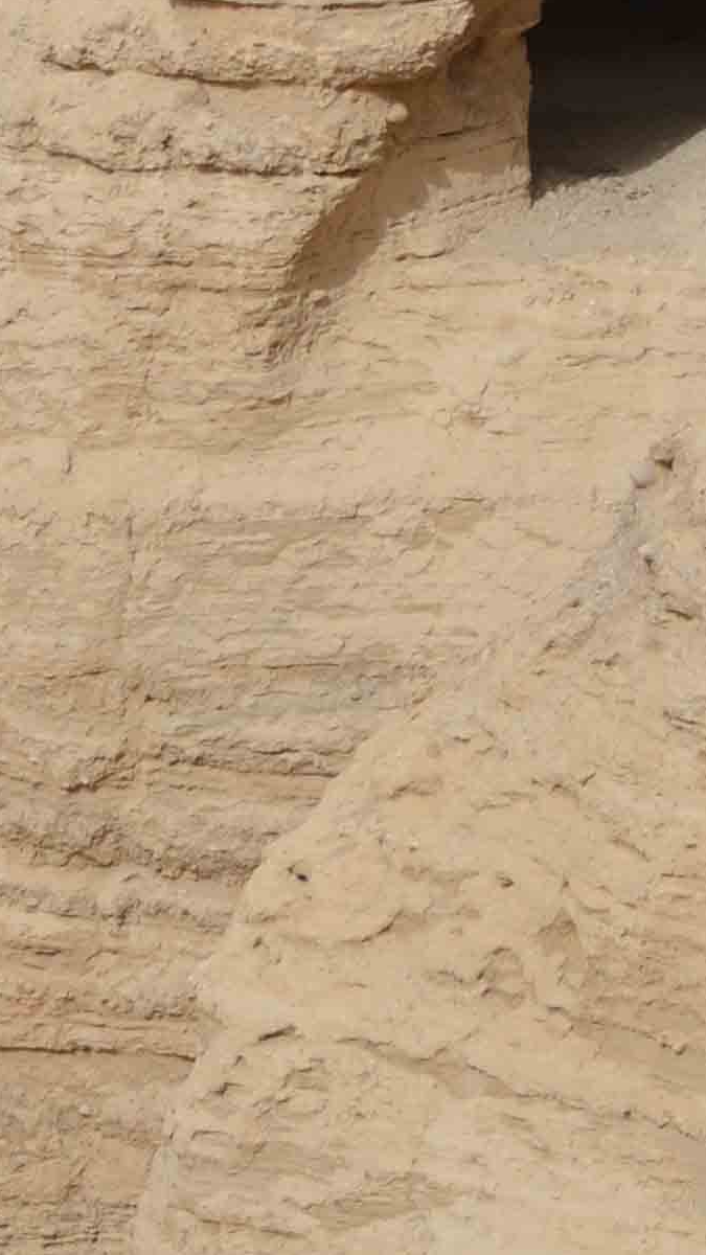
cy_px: 363
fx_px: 12048
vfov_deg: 6.0
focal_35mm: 362
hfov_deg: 3.4
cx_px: 429
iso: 100
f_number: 8
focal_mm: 60
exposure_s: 1/250
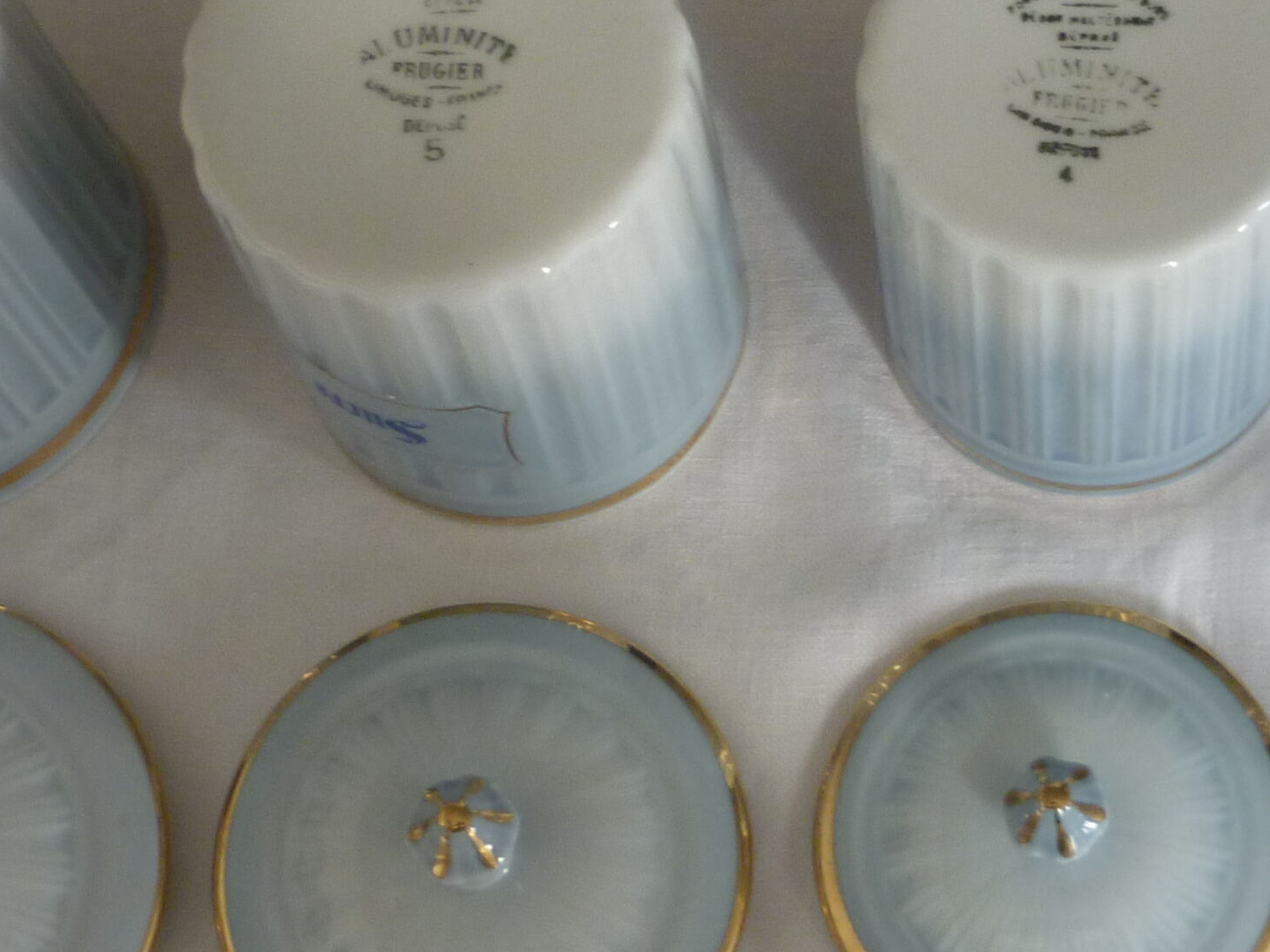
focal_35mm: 82
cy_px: 423
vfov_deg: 18.0
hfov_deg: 23.7
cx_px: 895
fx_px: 3008
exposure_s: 1/30
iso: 125
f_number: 2.8
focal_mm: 5.5
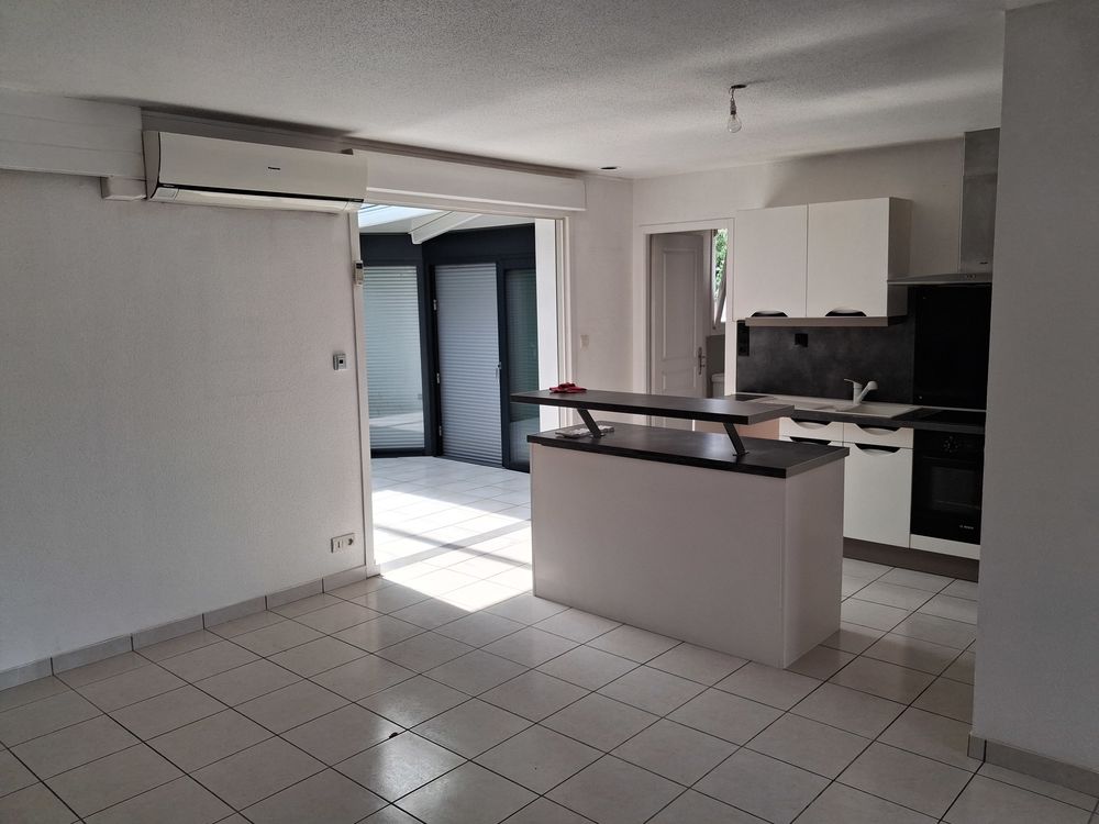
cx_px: 550
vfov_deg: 51.4
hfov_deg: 65.3
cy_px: 412
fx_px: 857
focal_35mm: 27
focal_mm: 4
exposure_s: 1/120
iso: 40
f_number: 1.8
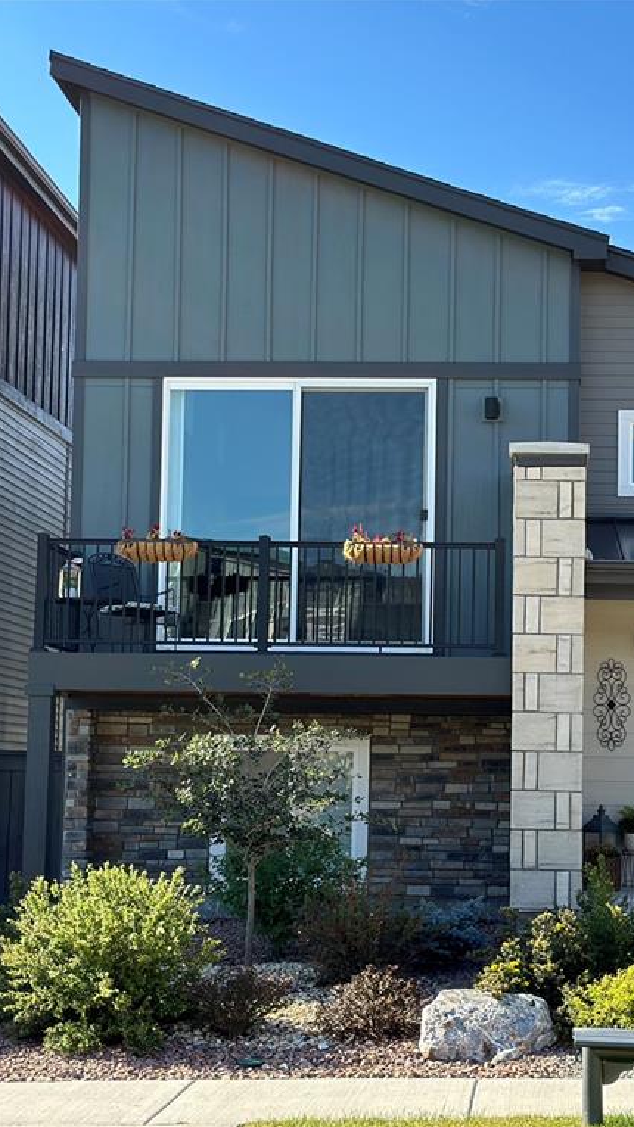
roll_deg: -2.1
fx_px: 2093
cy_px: 564
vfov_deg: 30.2
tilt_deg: +5.8
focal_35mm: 70
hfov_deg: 17.2
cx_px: 439
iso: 80
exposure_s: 1/1305
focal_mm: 6.86
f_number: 1.78
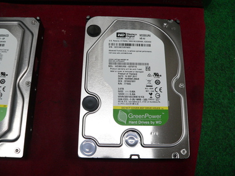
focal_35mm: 36
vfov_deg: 39.7
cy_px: 88
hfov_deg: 51.4
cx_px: 118
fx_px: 244
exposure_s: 1/60
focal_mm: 6
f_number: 2.8
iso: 200
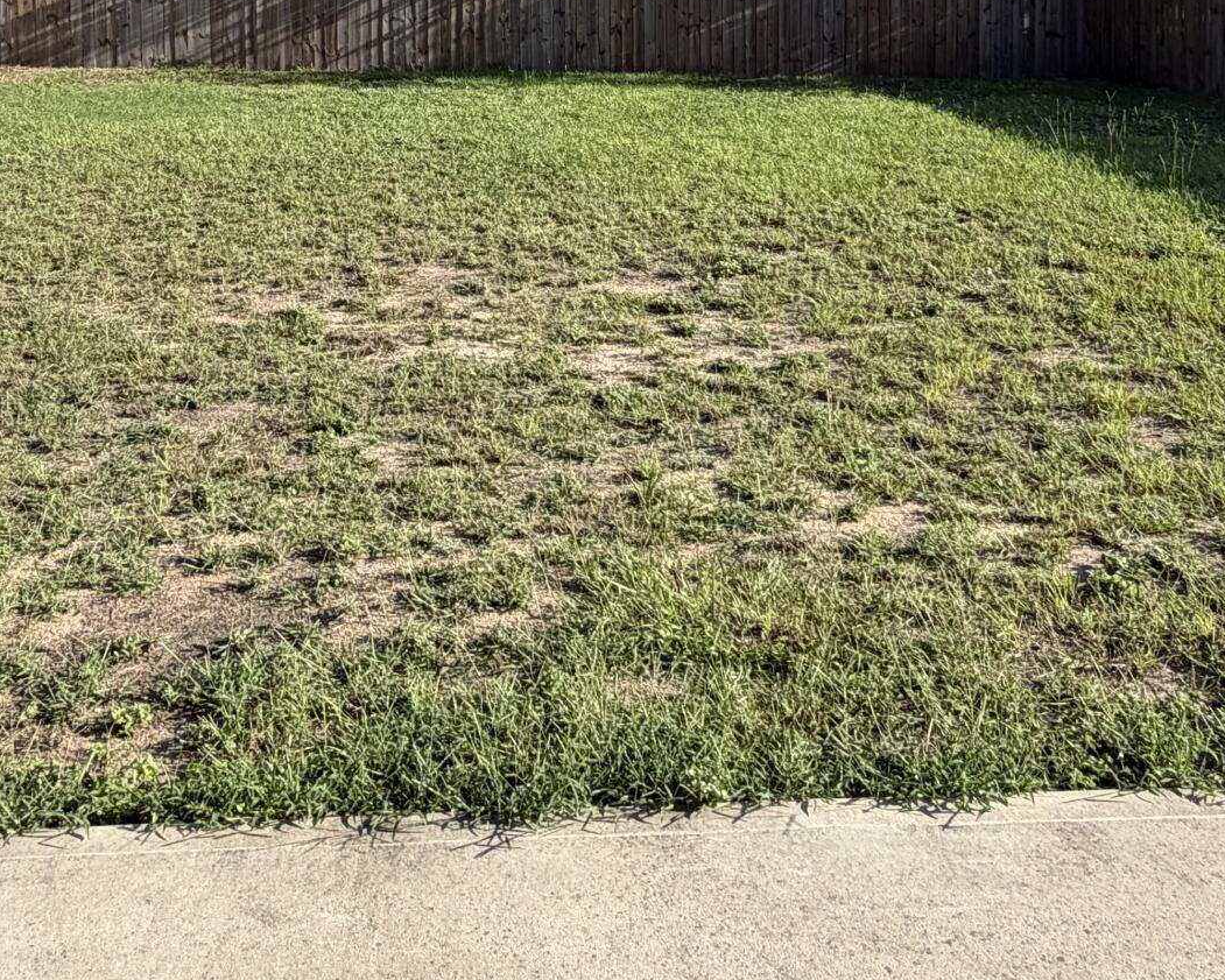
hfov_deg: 46.8
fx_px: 1414
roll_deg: +1.8
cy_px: 45
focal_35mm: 39
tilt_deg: -2.0
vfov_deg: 35.3
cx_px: 551
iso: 40
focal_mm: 2.22
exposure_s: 1/770
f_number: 2.2
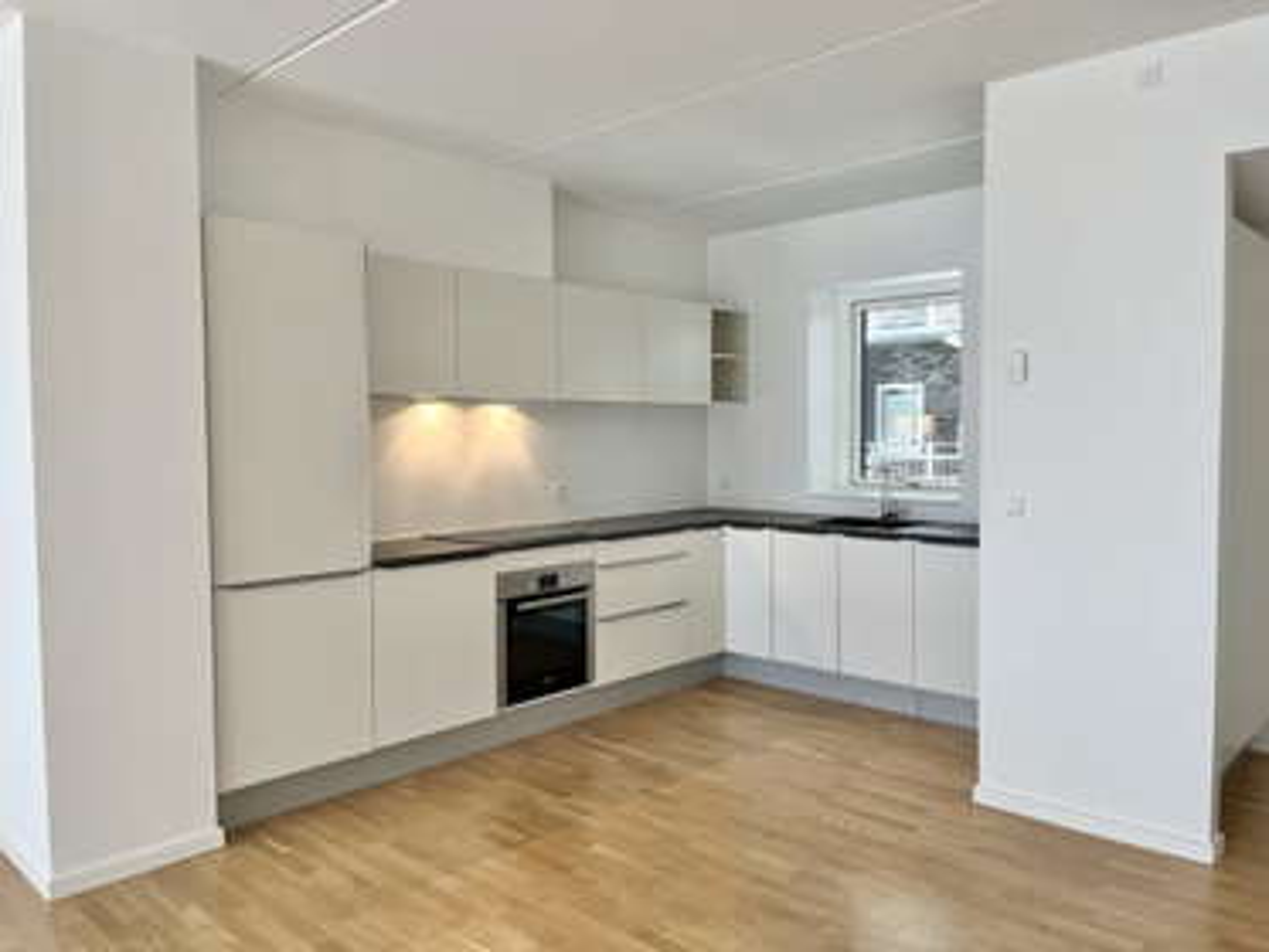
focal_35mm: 26
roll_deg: +0.3
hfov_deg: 67.3
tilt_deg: -3.4
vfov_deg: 53.1
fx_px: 953
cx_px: 634
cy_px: 476
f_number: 1.6
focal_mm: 5.1
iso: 100
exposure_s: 1/100
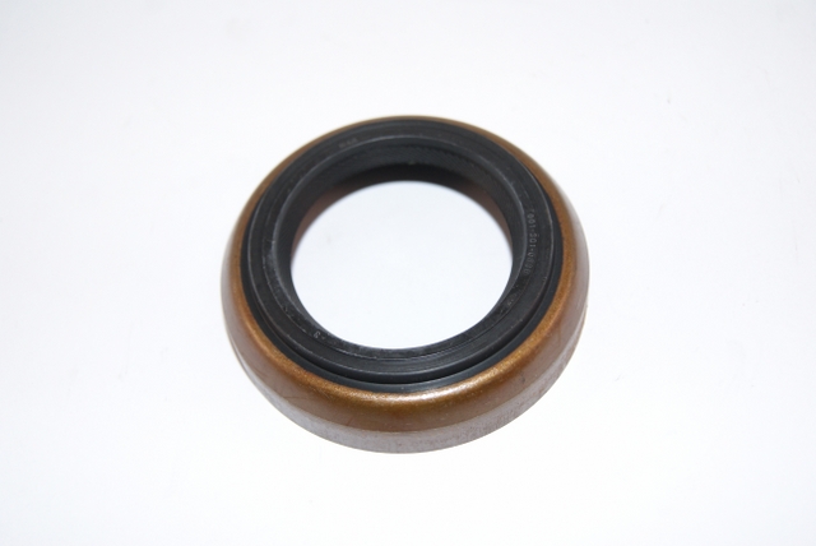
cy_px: 273
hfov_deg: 37.8
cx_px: 408
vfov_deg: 25.8
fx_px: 1191
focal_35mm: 52
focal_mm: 35
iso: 400
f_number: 5
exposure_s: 1/125
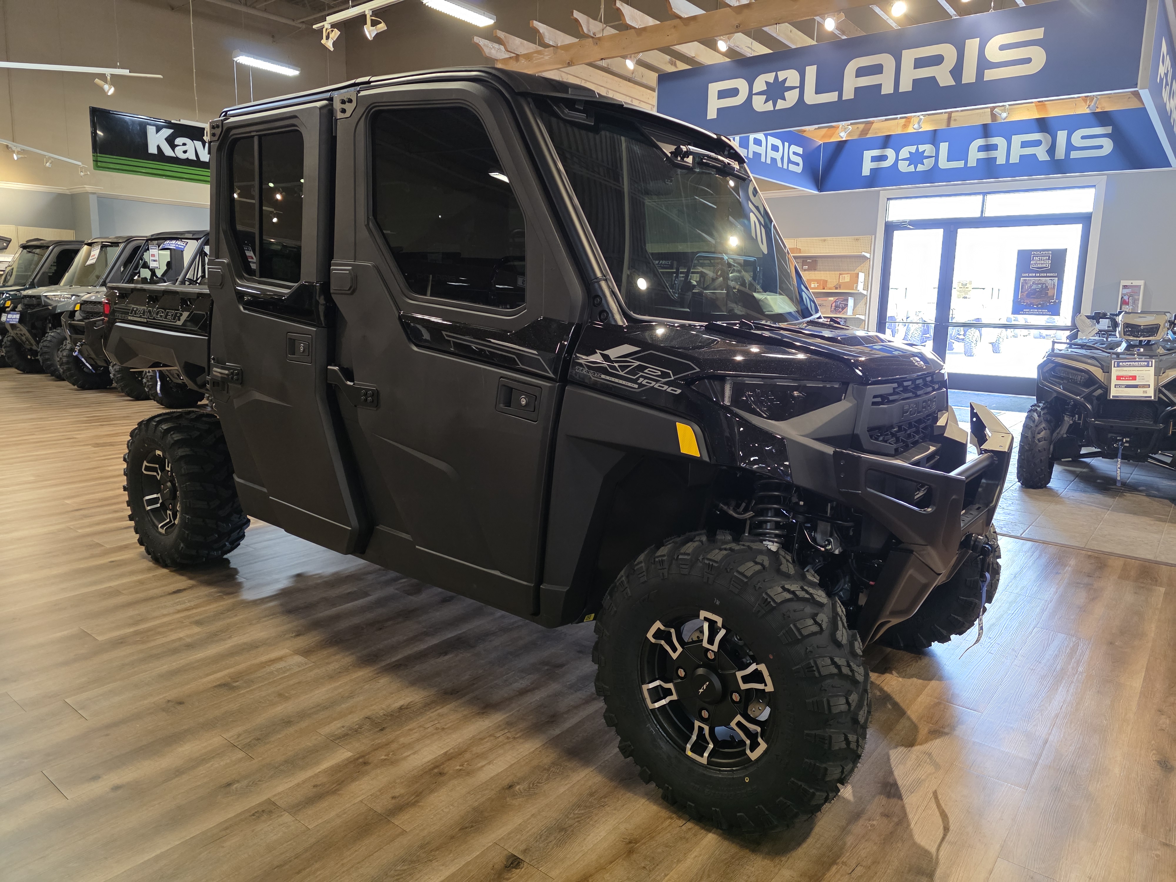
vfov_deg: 58.9
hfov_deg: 73.9
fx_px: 781
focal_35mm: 23
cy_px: 441
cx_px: 588
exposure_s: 1/120
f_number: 1.7
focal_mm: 6.3
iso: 800
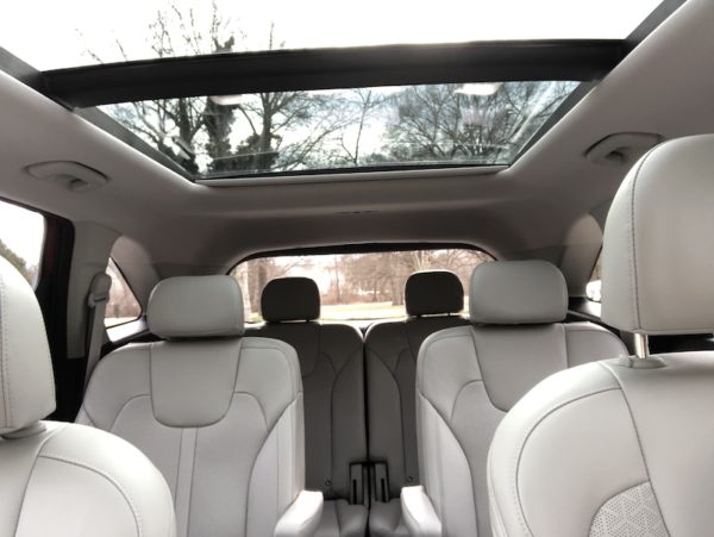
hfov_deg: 56.8
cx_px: 357
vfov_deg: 44.2
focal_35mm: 32
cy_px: 268
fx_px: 661
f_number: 2.2
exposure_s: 1/60
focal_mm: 2.87
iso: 125
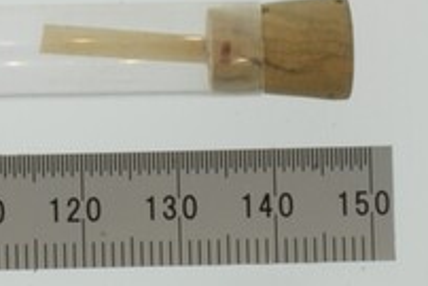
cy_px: -334
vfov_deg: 3.8
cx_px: -341
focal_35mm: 356
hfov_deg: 5.7
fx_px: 4235
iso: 100
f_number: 32
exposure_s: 1/13
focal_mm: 60
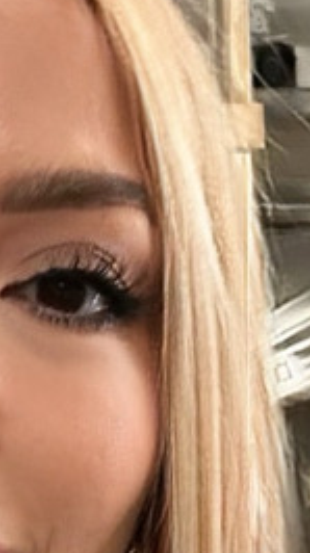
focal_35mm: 126
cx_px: -133
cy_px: 601
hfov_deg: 9.4
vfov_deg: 16.5
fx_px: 1847
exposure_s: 1/33
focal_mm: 2.69
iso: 320
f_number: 1.9
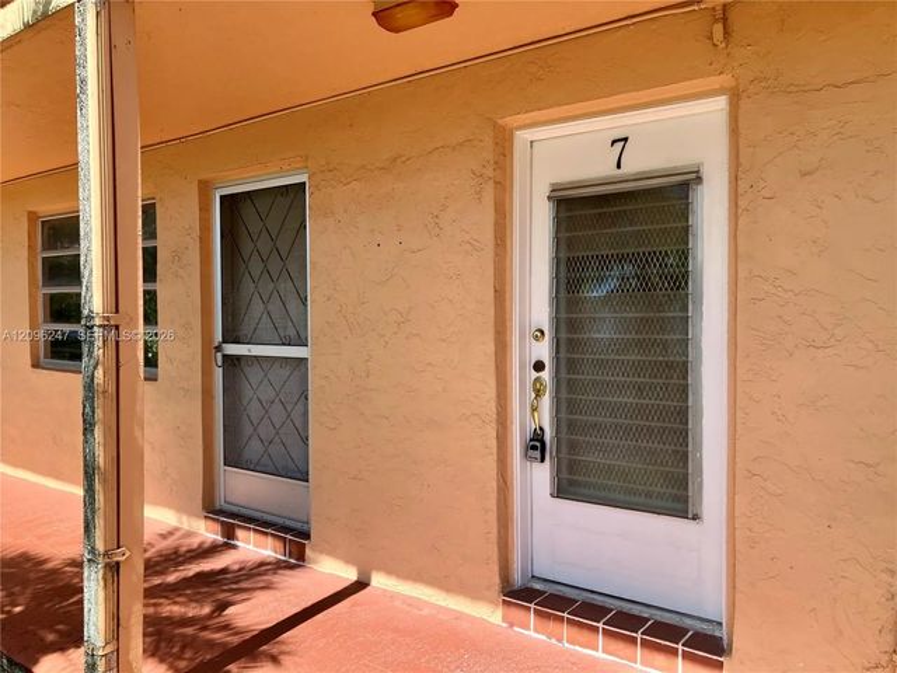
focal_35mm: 28
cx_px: 448
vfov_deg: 49.7
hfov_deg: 63.4
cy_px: 336
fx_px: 726
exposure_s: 1/656
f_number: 1.8
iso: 32
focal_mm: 3.99
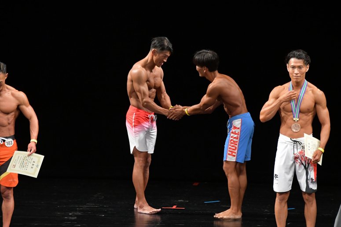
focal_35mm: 285
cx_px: 170
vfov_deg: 4.8
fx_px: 2698
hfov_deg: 7.2
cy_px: 114
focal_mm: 190
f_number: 5.6
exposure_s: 1/400
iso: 3200
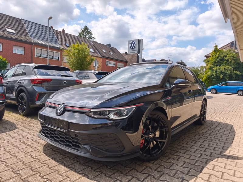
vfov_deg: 58.9
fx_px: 161
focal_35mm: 23
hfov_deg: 73.9
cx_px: 122
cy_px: 91
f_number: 1.6
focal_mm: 6.57
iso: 50
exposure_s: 1/388
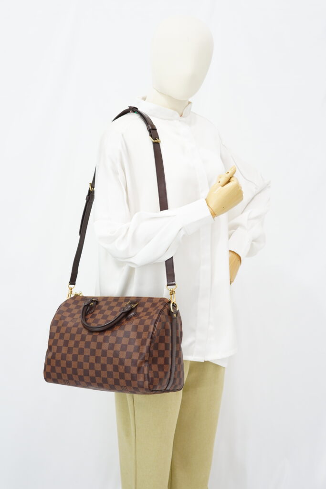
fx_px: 679
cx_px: 163
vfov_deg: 39.6
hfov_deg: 27.0
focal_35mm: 50
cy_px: 244
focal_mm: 50
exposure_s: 1/6
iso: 640
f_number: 6.3
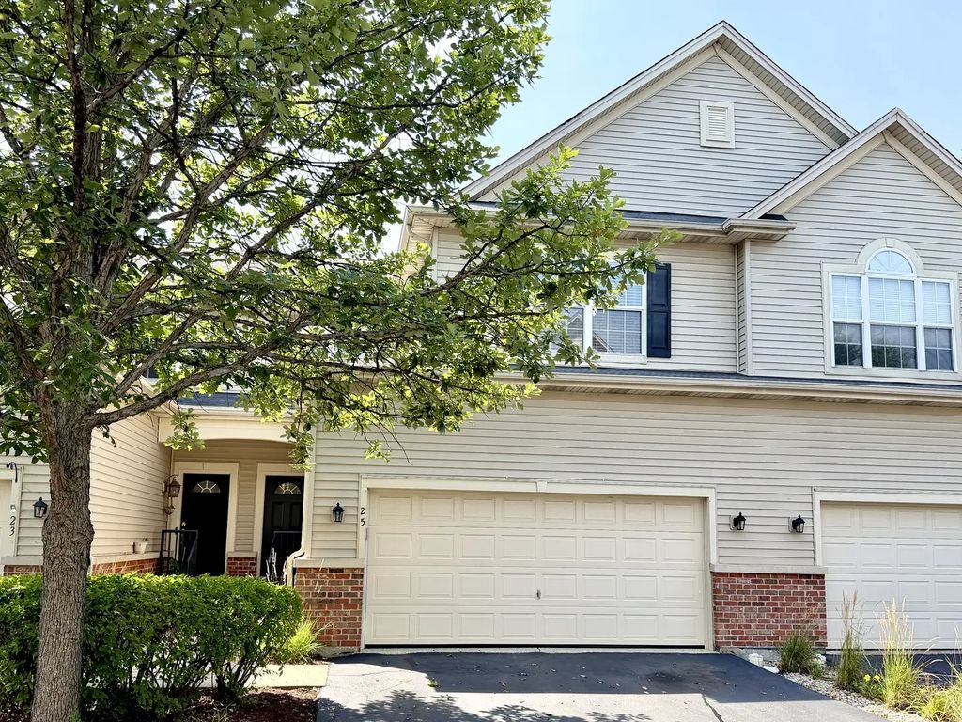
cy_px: 361
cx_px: 481
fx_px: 667
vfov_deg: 56.8
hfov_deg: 71.6
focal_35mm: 24
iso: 100
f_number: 1.78
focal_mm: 6.76
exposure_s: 1/1522
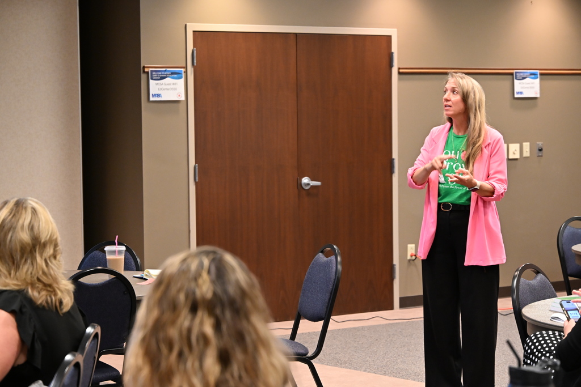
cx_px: 290
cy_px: 194
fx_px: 1695
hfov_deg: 19.5
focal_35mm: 105
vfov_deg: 13.0
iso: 5000
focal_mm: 105
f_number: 7.1
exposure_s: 1/60
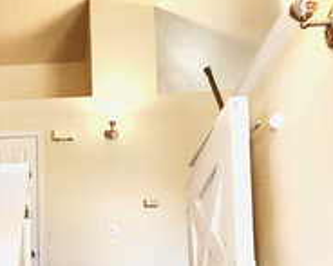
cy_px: 322
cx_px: 19
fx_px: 453
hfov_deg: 37.1
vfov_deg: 28.4
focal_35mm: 46
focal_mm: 2.2
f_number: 2.2
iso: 50
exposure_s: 1/60
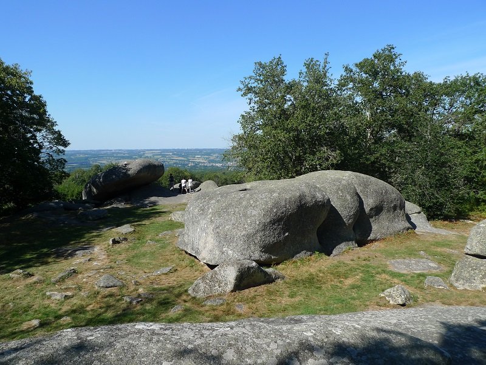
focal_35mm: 24
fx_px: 337
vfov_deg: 56.8
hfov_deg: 71.6
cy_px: 182
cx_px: 243
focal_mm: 5.1
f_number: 4
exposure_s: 1/640
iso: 80
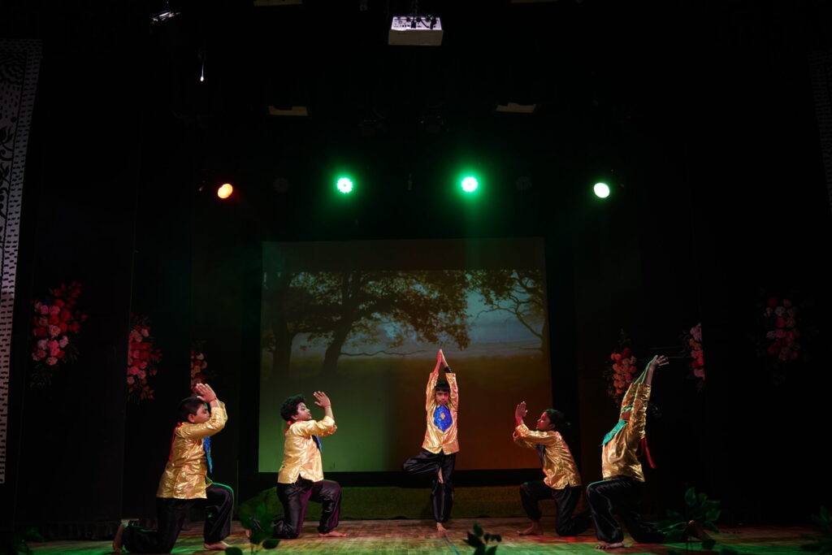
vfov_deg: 37.9
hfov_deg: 54.4
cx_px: 416
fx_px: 809
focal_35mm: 35
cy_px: 278
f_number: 3.5
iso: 640
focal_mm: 35
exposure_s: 1/200
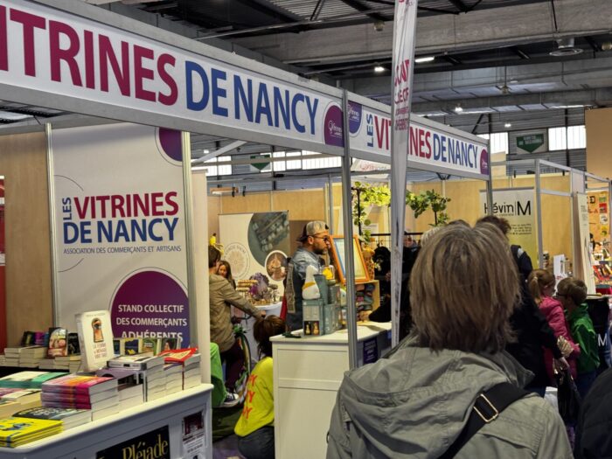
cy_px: 230
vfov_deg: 30.3
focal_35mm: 48
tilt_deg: -0.3
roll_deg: +0.2
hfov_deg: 39.7
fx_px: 849
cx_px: 306
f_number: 1.78
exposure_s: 1/50
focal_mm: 6.76
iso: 100
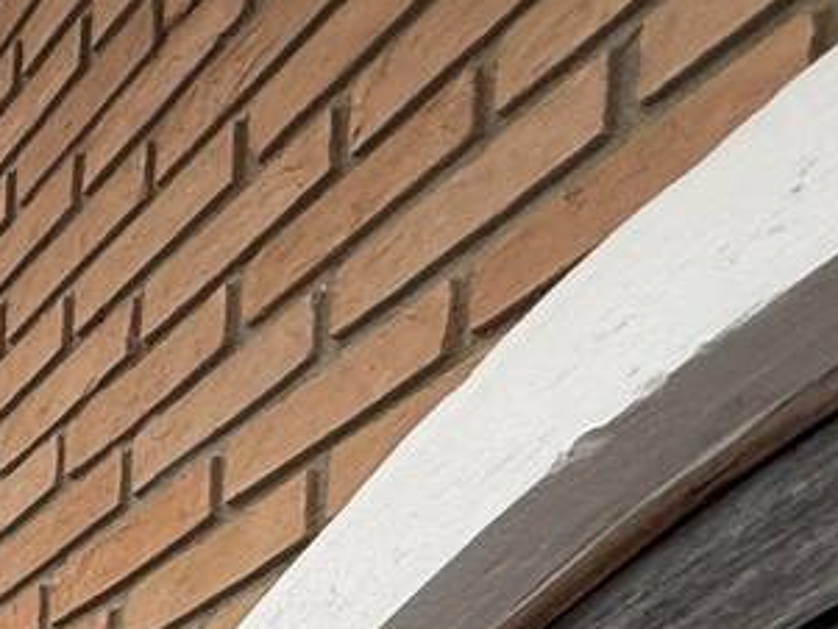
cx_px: -607
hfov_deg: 21.2
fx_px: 1623
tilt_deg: +1.8
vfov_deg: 16.1
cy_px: 1316
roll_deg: -4.2
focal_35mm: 67
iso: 64
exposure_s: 1/127
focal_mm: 2.22
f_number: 2.2
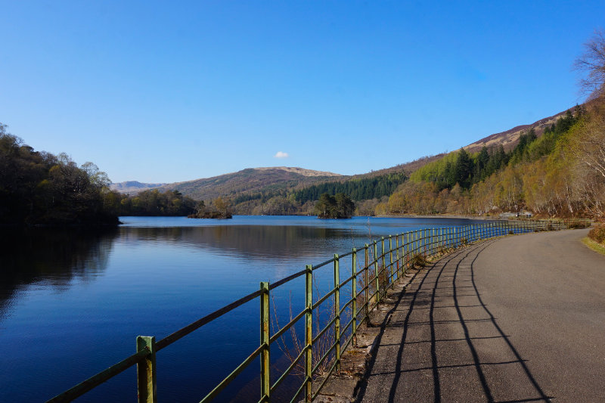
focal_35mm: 24
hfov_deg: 73.8
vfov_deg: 53.1
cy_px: 202
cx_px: 302
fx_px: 403
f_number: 13
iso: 100
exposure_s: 1/80
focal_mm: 16
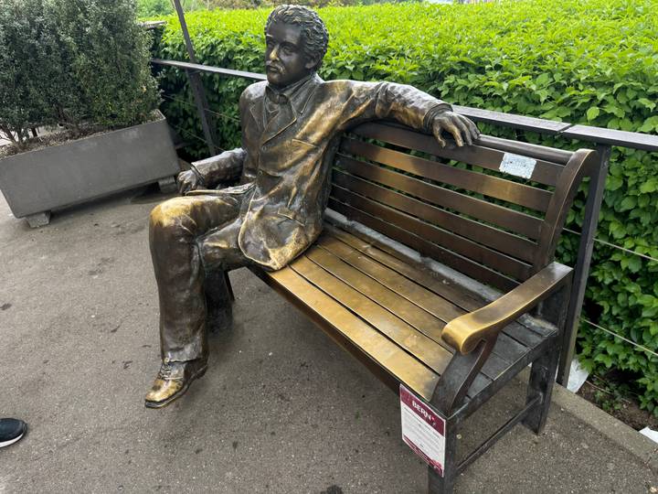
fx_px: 456
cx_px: 329
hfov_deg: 71.6
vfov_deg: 56.8
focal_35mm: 24
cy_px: 247
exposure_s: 1/121
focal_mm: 6.76
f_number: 1.78
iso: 50
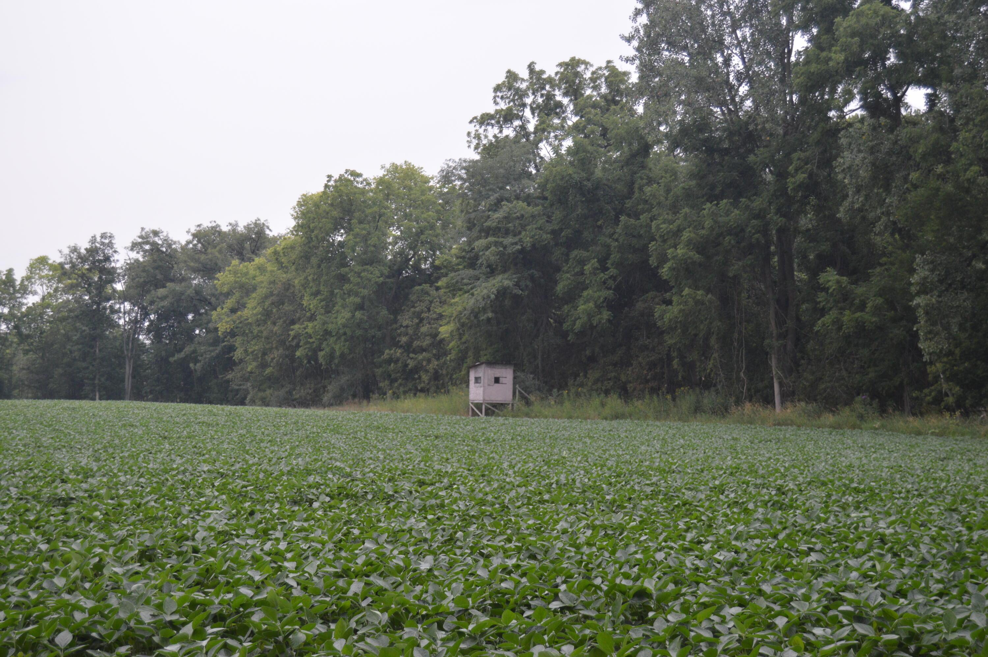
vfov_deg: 22.6
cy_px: 328
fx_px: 1645
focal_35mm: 60
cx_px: 494
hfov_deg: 33.4
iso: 400
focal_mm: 40
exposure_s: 1/100
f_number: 5
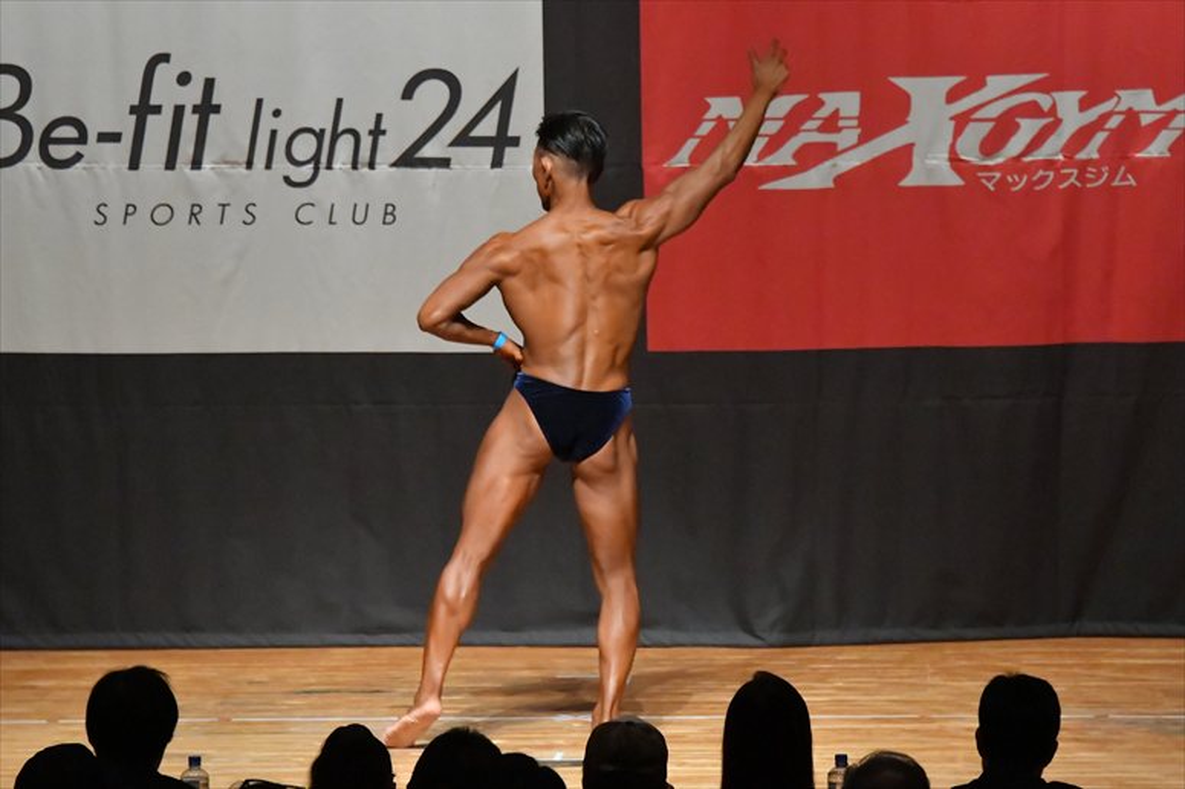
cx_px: 592
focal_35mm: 255
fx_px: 8390
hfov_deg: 8.1
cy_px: 394
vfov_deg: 5.4
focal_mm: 170
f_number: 5.6
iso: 12800
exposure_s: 1/400
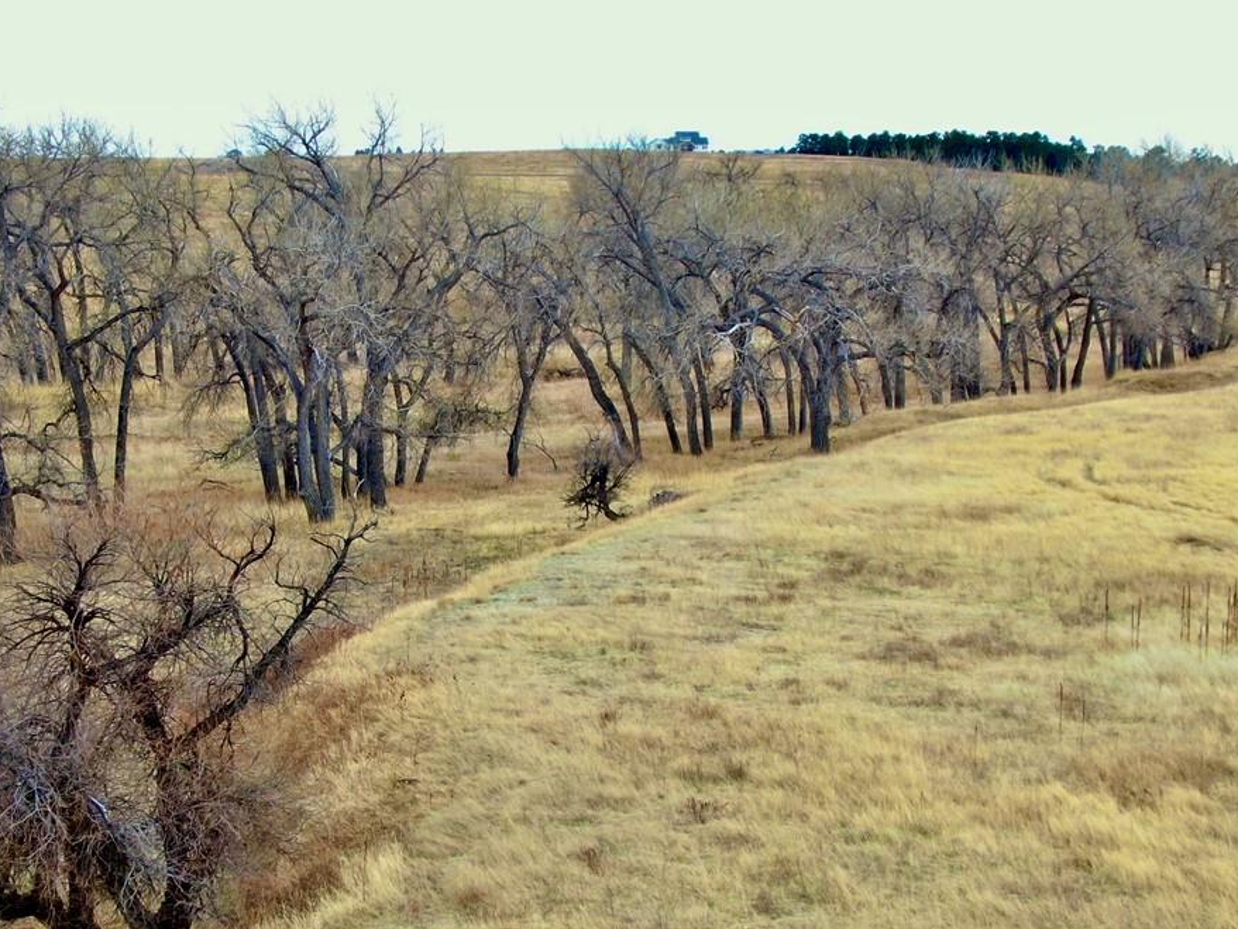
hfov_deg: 23.8
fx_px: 2933
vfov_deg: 17.9
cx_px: 522
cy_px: 629
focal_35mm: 82
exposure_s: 1/120
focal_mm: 7.88
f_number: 3.7
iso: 100
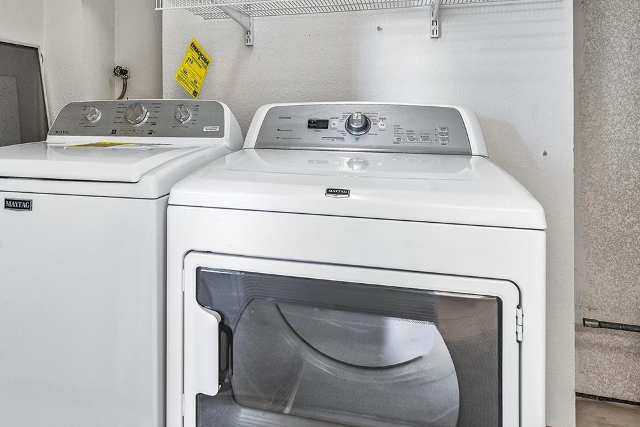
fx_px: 494
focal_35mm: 28
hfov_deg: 64.9
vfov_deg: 45.0
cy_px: 103
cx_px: 242
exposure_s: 1/3.33
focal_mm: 17.5
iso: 400
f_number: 10
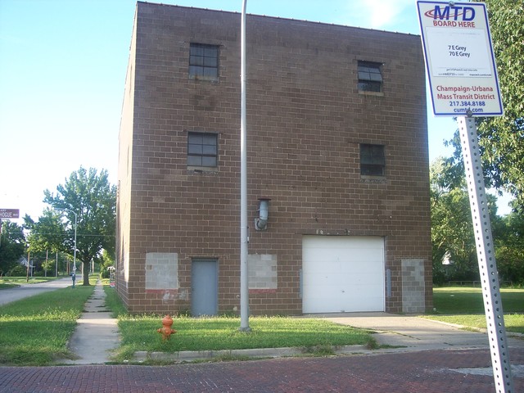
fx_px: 590
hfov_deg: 47.9
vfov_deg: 36.8
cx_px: 262
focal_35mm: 39
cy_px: 196
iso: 100
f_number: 3.4
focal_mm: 8
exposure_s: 1/180
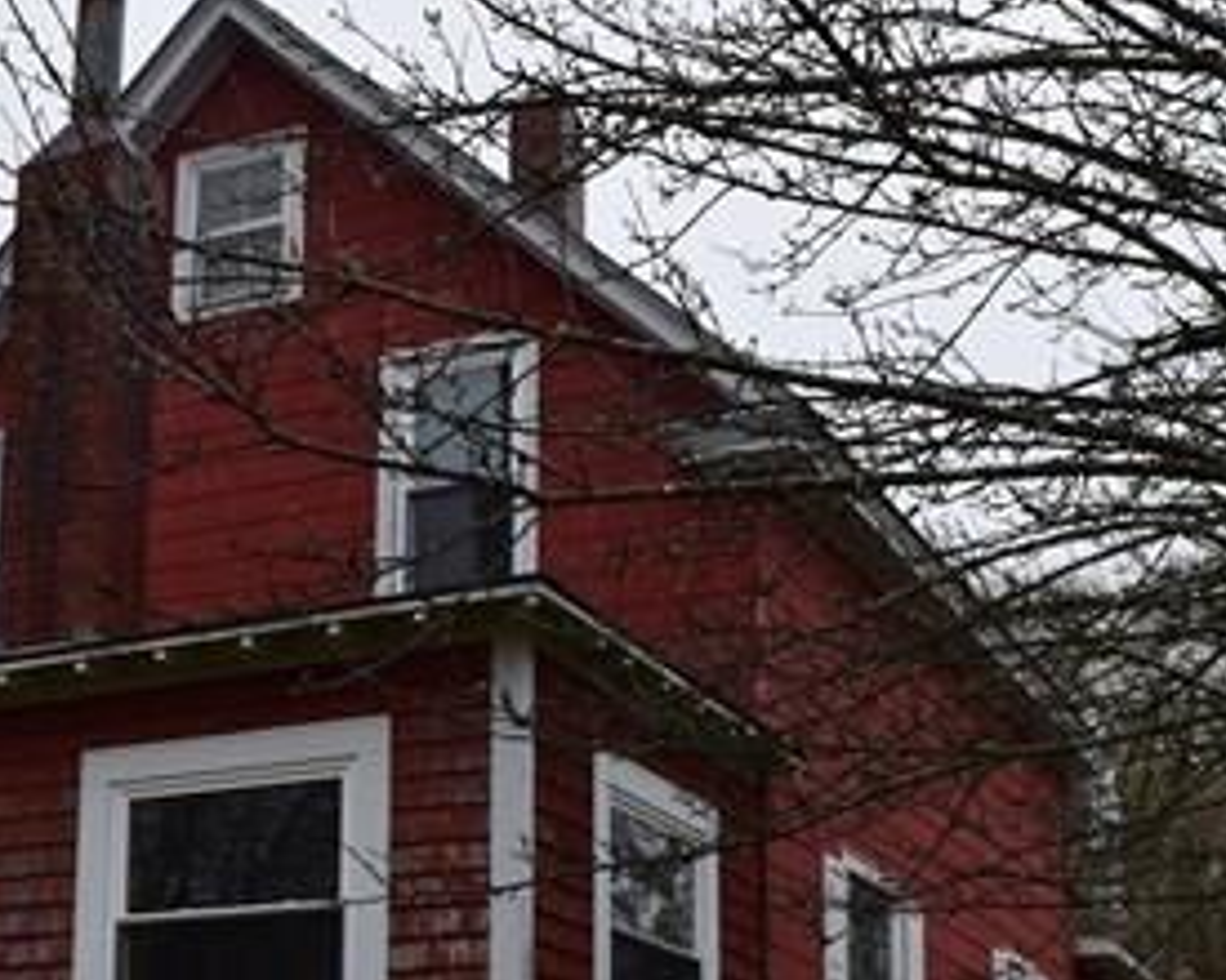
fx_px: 2141
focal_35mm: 59
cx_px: 343
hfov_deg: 31.5
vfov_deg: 25.0
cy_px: 902
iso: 400
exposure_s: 1/160
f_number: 9
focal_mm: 18
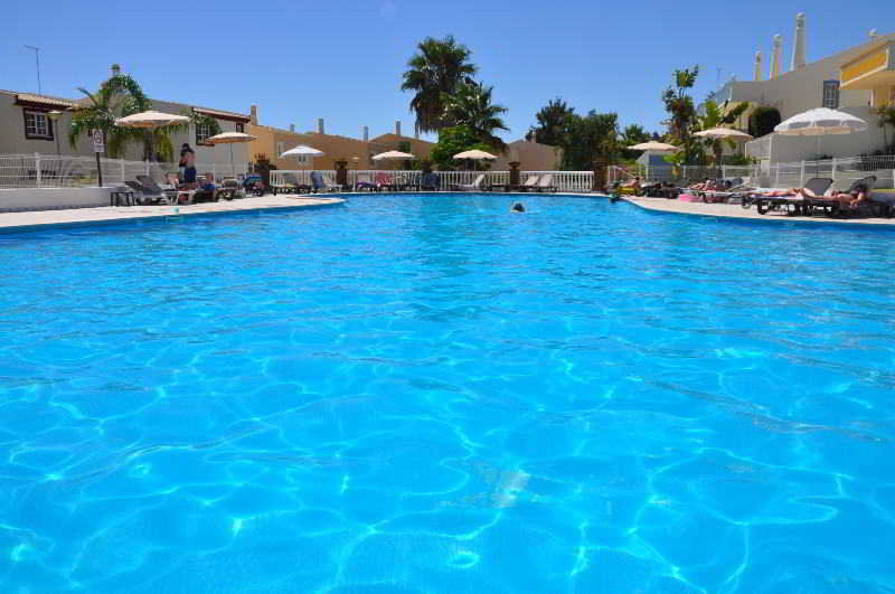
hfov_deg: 67.5
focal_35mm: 27
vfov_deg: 47.8
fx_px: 670
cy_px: 297
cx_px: 448
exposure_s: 1/800
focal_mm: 18
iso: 500
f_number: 14
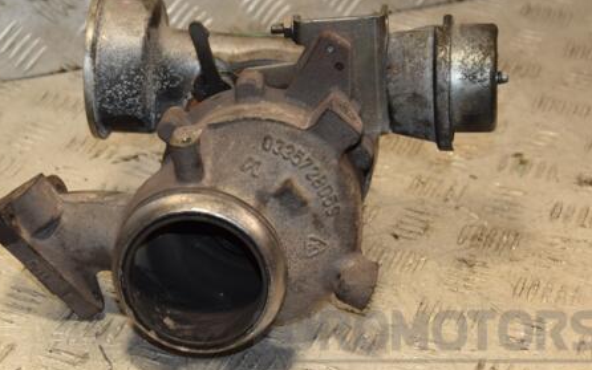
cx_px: 228
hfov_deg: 19.4
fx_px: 1727
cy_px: 154
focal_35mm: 107
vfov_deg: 12.2
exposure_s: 1/200
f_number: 5
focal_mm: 52
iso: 800
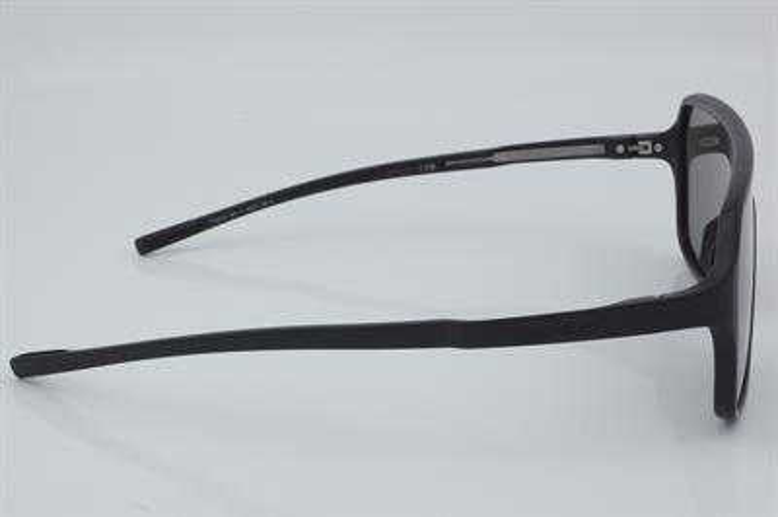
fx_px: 1458
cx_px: 389
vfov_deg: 20.1
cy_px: 258
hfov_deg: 29.9
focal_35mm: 68
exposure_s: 1/4
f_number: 32
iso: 100
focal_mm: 45
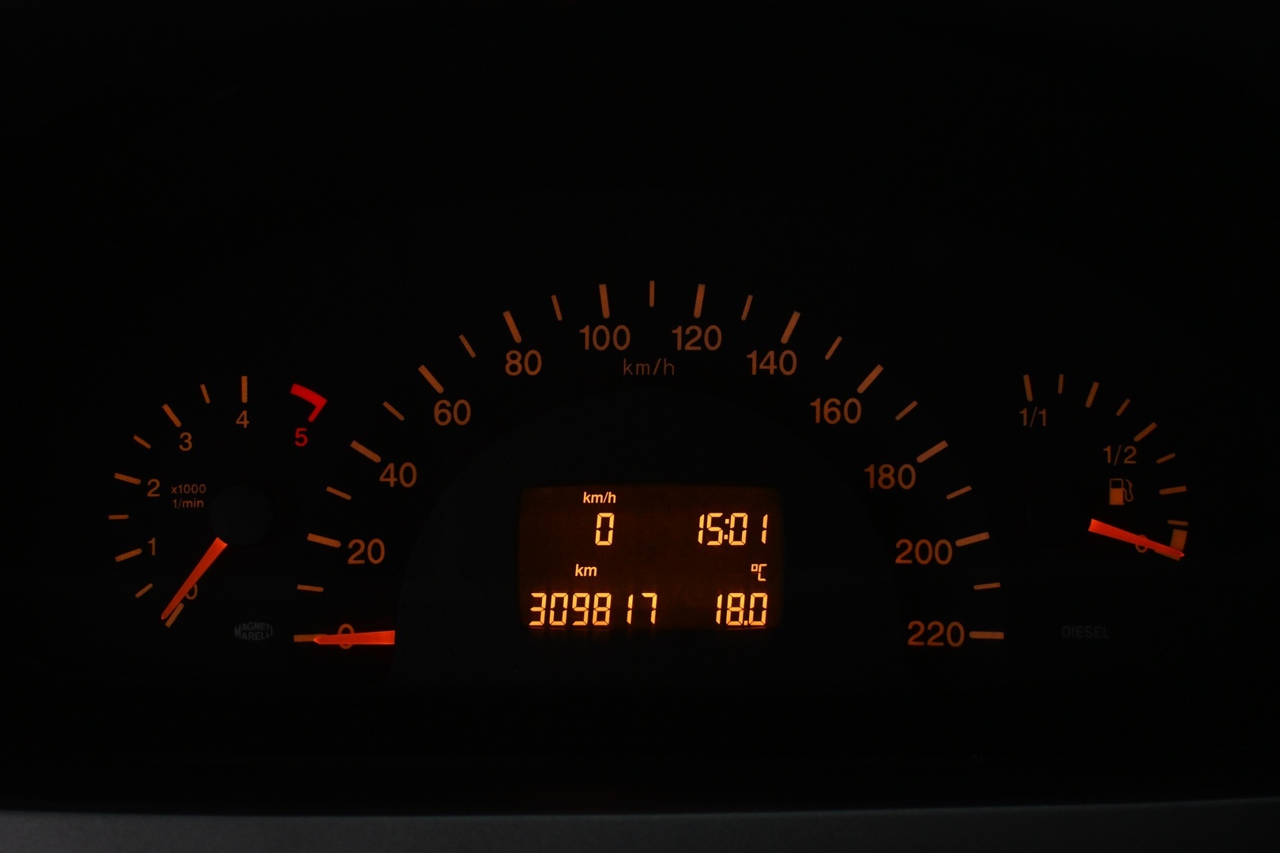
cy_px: 426
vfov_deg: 25.1
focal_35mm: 54
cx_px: 640
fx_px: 1920
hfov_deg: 36.9
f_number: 5.3
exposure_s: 1/125
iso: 2200
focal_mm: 36
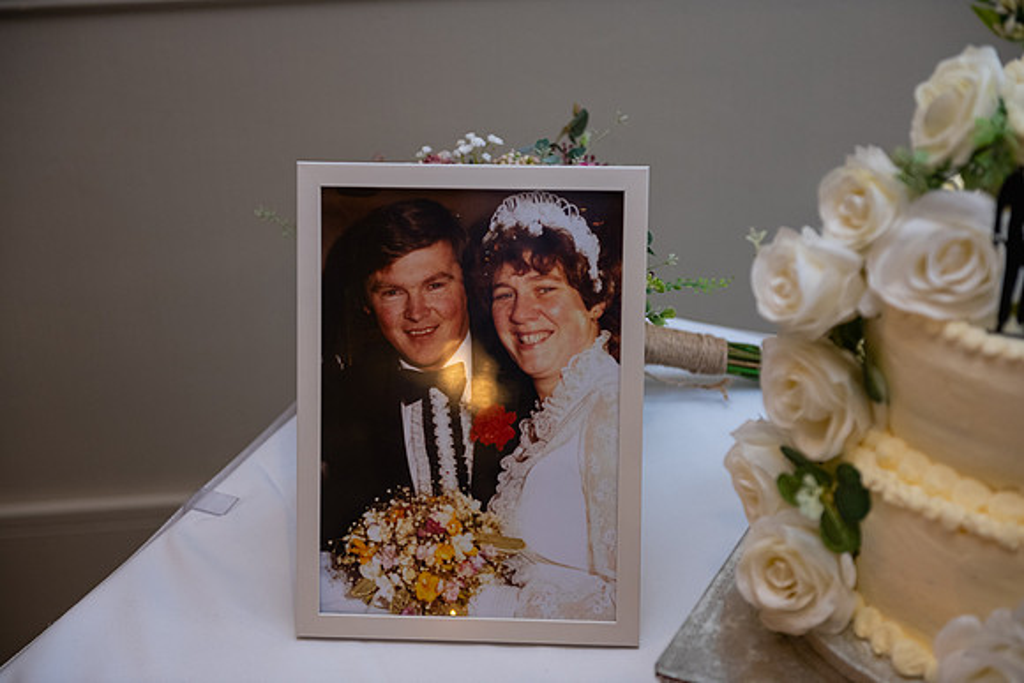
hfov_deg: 28.8
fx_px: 1991
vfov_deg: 19.5
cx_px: 512
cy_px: 342
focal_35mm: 70
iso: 800
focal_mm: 70
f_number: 3.5
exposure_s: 1/160
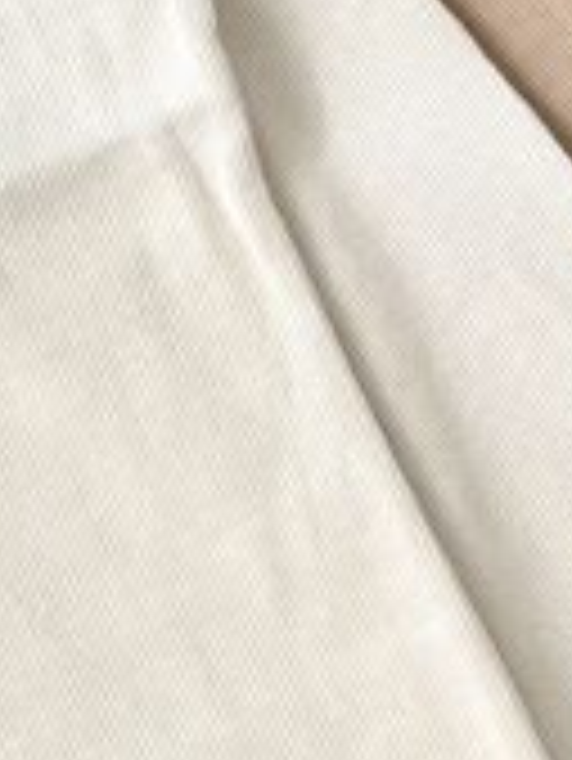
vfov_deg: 12.0
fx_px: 3609
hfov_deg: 8.9
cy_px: 371
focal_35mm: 164
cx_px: -234
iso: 64
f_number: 1.6
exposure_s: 1/121
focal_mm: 5.1
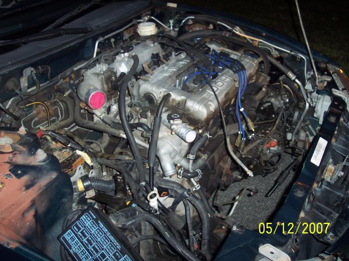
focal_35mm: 38
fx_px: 383
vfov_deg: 37.7
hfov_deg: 49.0
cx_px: 174
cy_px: 130
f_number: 2.8
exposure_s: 1/30
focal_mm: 8
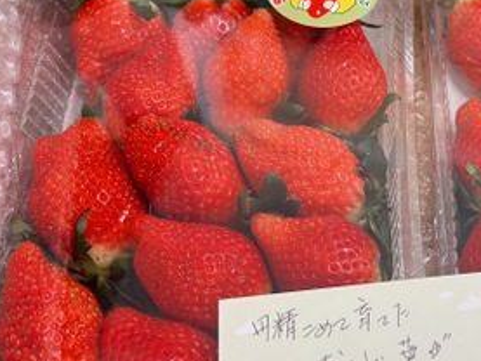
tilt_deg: -62.4
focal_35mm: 45
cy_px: 160
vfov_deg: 32.2
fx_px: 626
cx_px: 398
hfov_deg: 40.0
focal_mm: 5.7
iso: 64
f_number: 1.5
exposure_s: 1/50
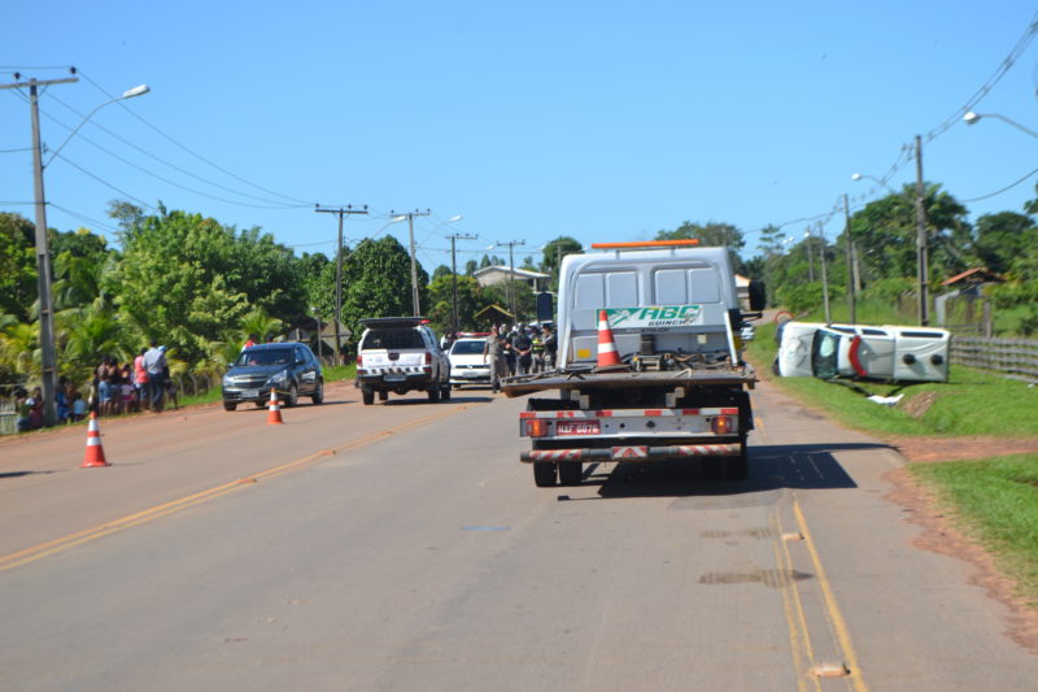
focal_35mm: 82
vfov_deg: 16.5
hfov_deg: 24.6
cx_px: 519
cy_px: 346
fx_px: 2378
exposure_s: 1/250
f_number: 8
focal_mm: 55
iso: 100
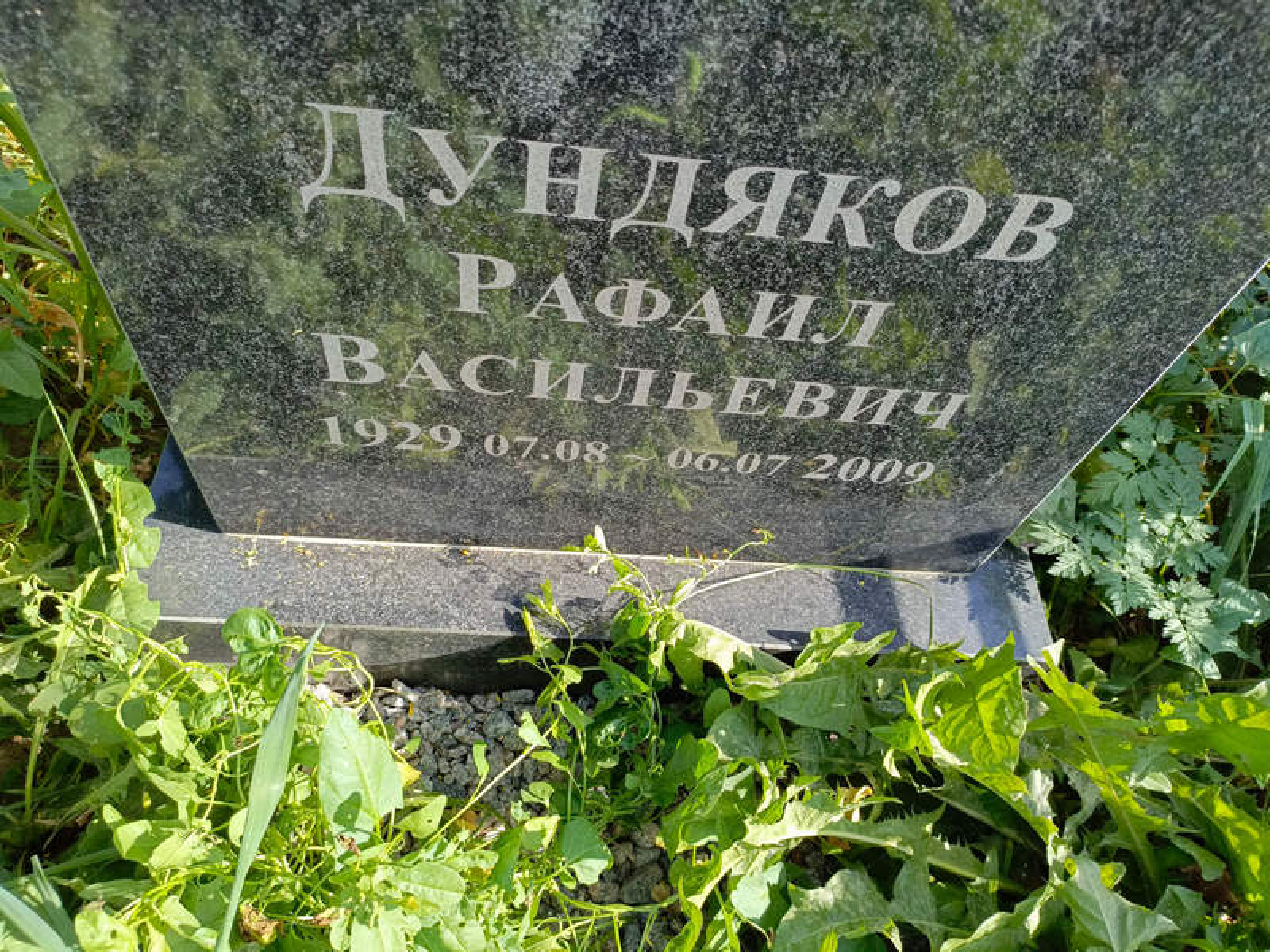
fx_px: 917
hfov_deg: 69.4
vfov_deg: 54.9
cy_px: 476
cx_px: 635
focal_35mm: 25
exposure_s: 1/252
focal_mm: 4.76
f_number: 1.69
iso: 112
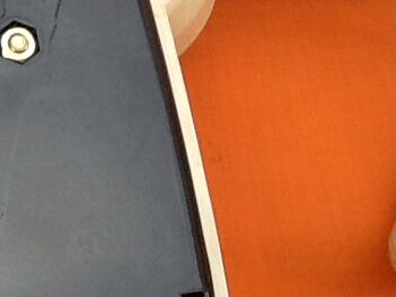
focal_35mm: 121
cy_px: 46
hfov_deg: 15.4
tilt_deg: -47.0
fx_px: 1385
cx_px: -146
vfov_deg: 12.2
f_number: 2.4
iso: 40
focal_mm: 2.03
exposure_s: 1/201
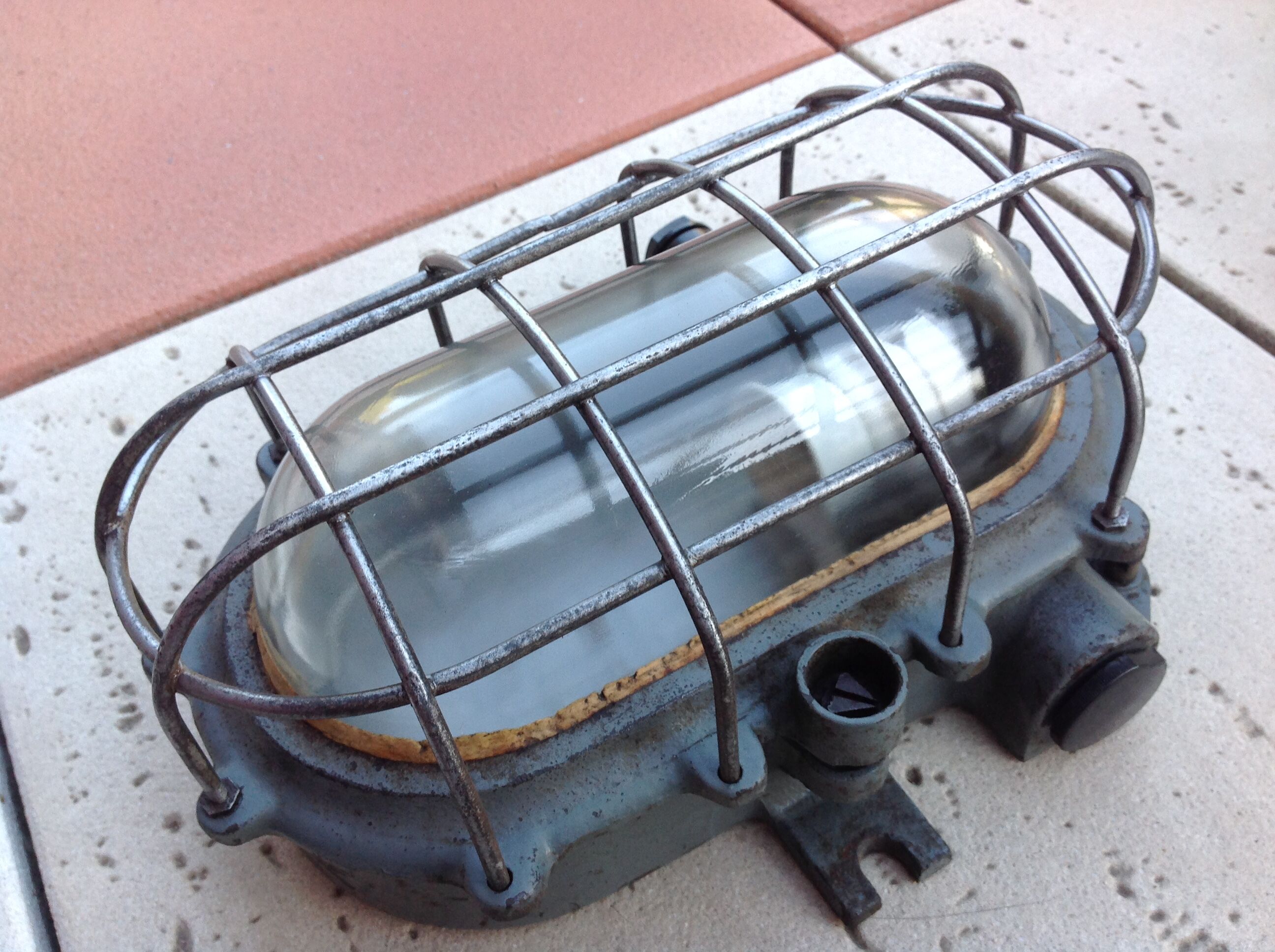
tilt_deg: -50.9
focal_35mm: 35
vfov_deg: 40.6
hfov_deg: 52.7
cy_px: 476
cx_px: 638
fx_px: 1287
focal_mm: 4.28
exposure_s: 1/60
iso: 64
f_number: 2.4
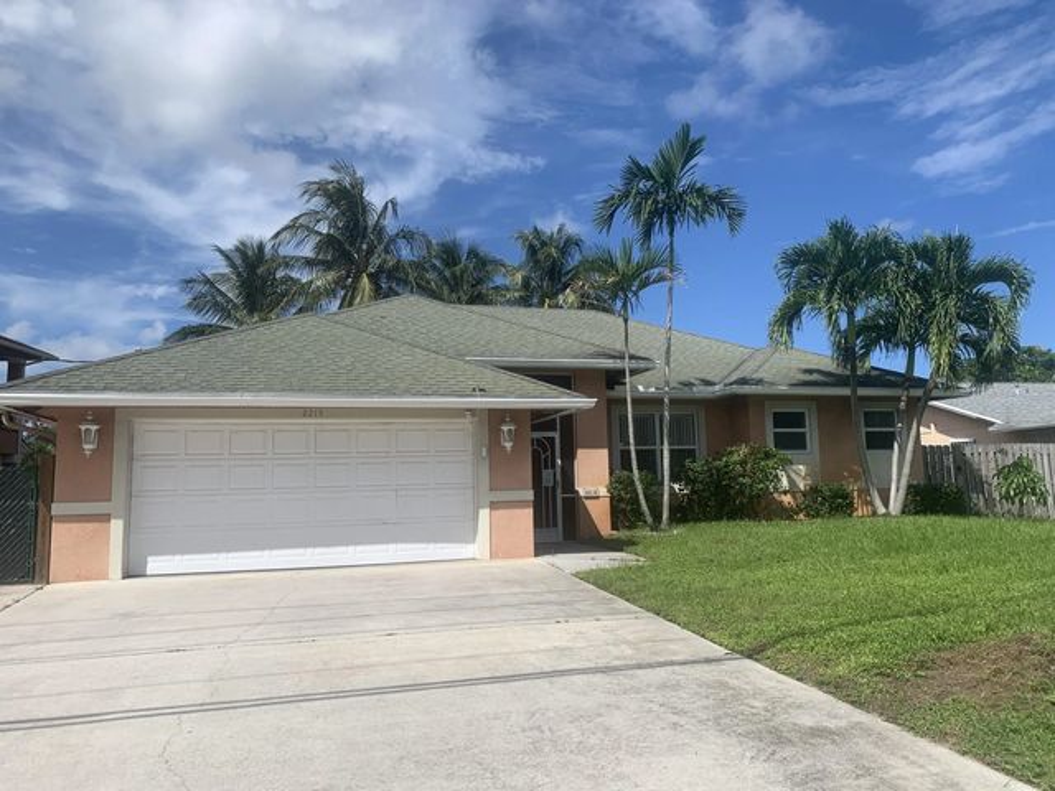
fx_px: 792
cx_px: 528
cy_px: 396
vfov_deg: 53.1
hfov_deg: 67.3
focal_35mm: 26
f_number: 1.8
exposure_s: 1/4098
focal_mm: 4.25
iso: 25
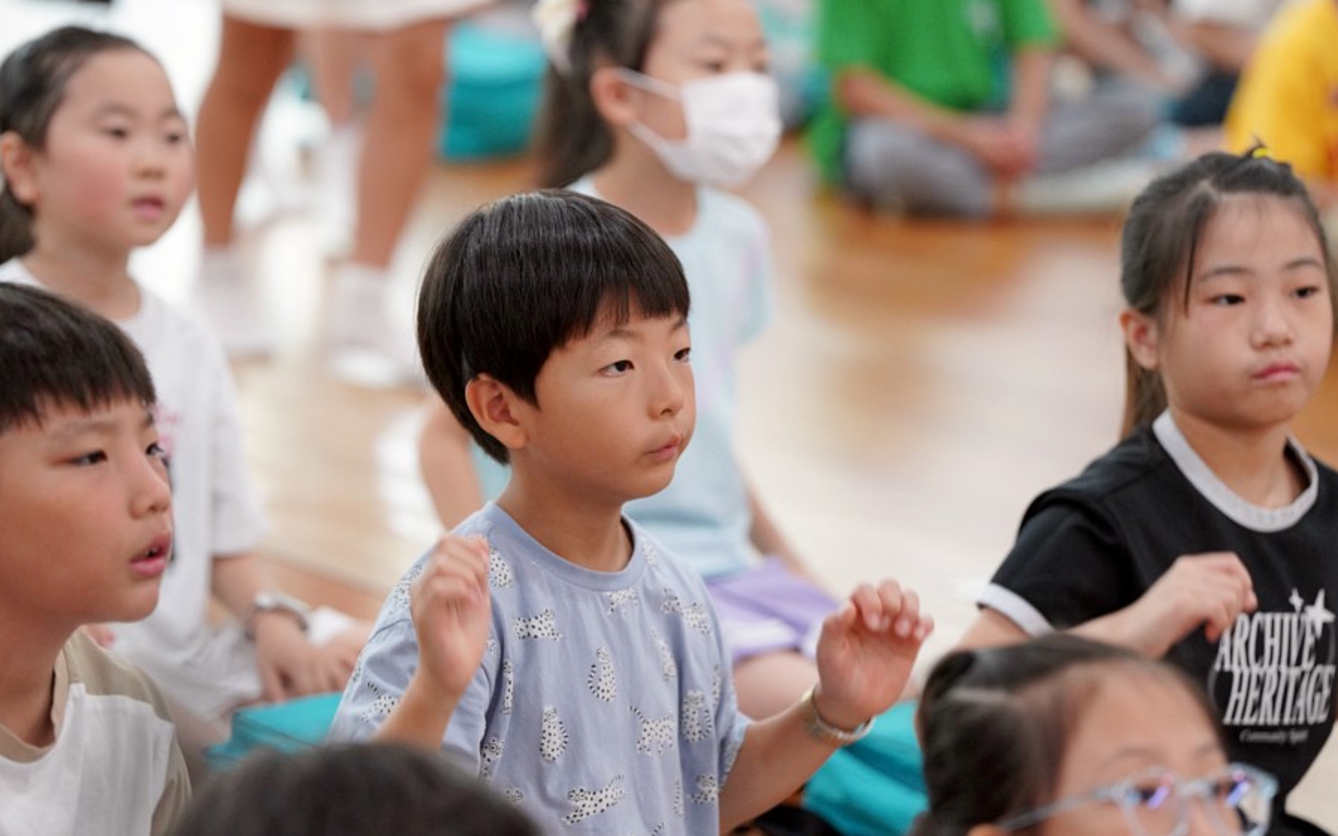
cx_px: 671
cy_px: 446
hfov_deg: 10.2
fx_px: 7474
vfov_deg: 6.4
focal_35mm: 205
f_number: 4
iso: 3200
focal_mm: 200
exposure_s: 1/250
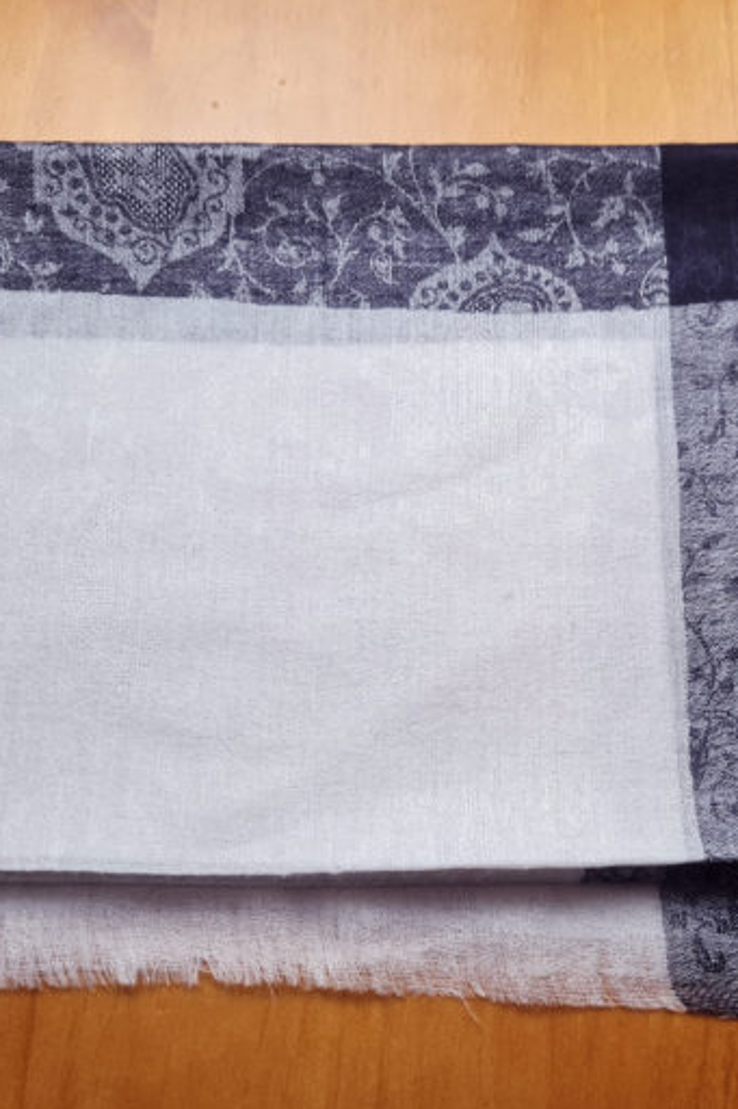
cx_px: 506
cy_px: 560
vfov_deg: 51.9
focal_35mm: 37
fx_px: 1138
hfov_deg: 35.5
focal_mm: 5.4
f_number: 1.8
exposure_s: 1/120
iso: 64
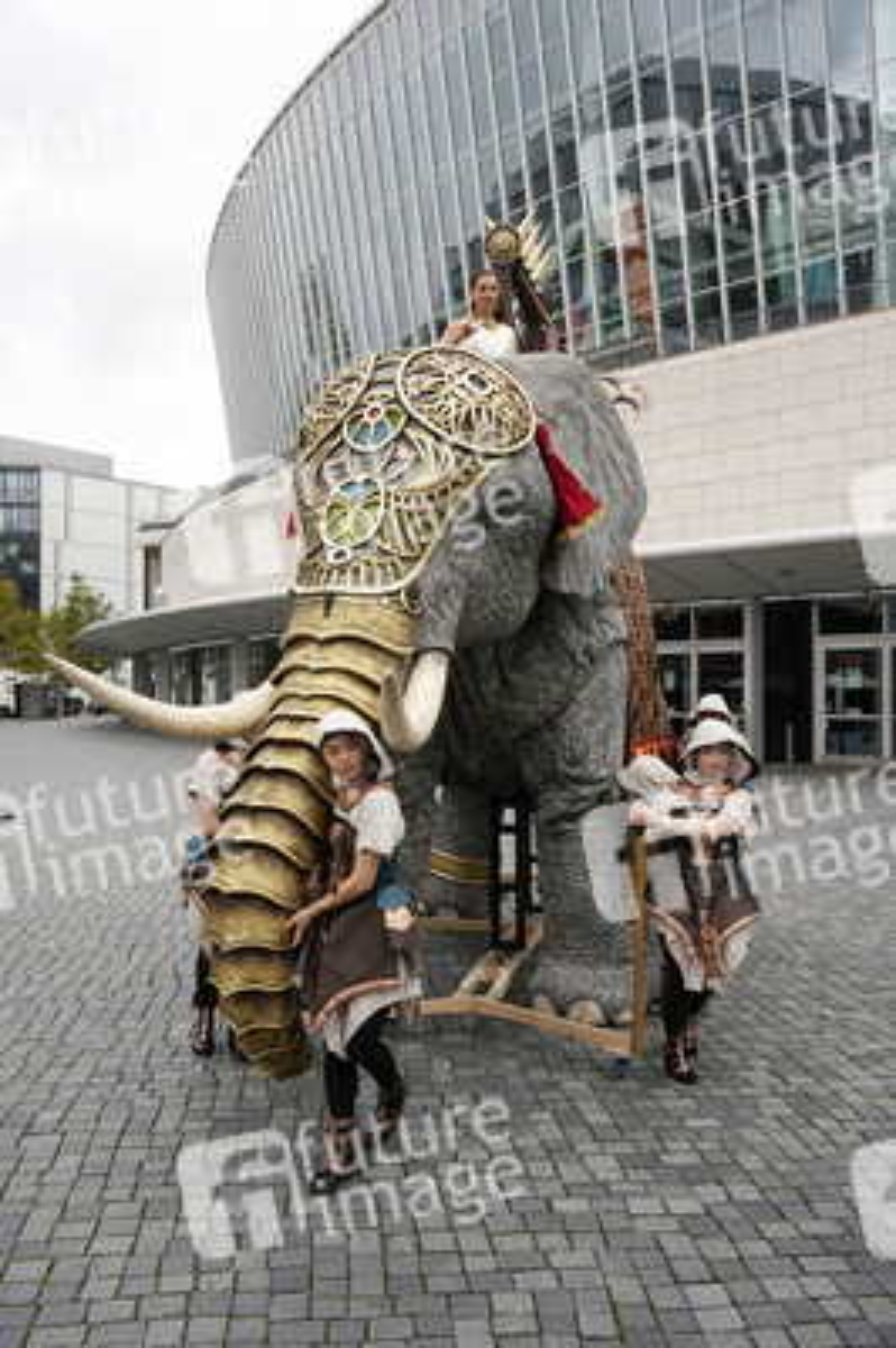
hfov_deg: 46.3
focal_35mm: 28
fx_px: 1047
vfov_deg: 65.5
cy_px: 674
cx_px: 448
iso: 640
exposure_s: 1/640
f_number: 6.3
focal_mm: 28
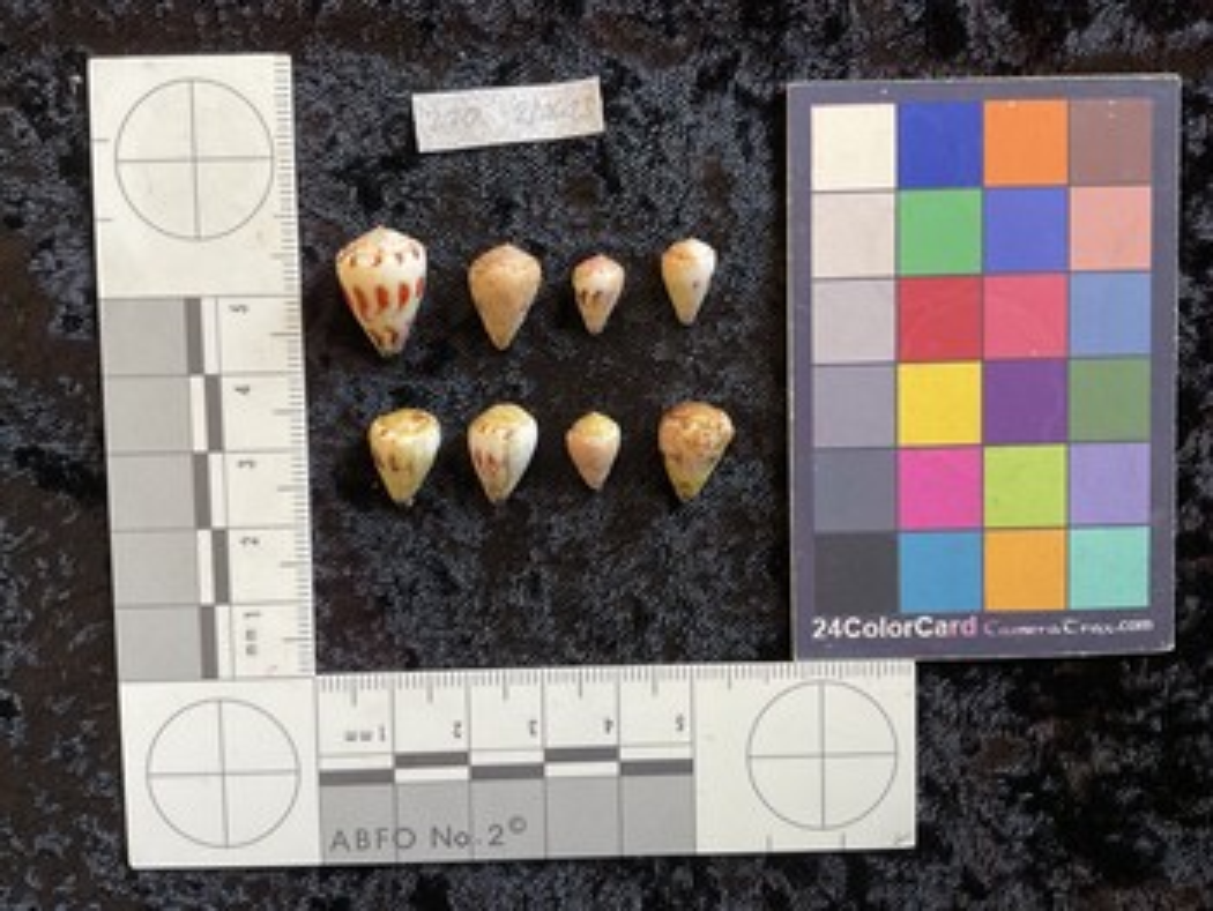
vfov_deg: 48.3
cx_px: 606
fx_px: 1017
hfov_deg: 61.6
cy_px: 456
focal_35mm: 29
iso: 64
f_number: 1.8
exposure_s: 1/50
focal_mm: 3
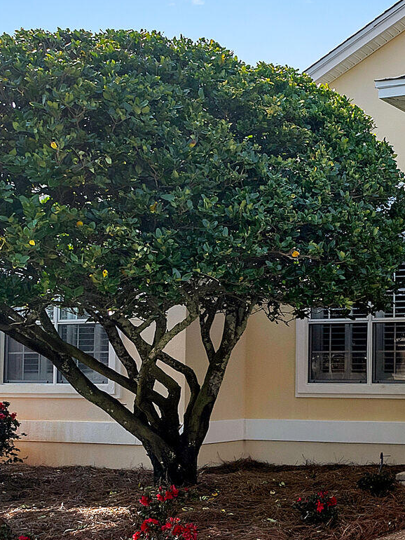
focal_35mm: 46
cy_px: 223
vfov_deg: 41.1
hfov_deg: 24.3
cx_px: 614
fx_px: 717
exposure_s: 1/320
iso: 400
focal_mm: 12
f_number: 11
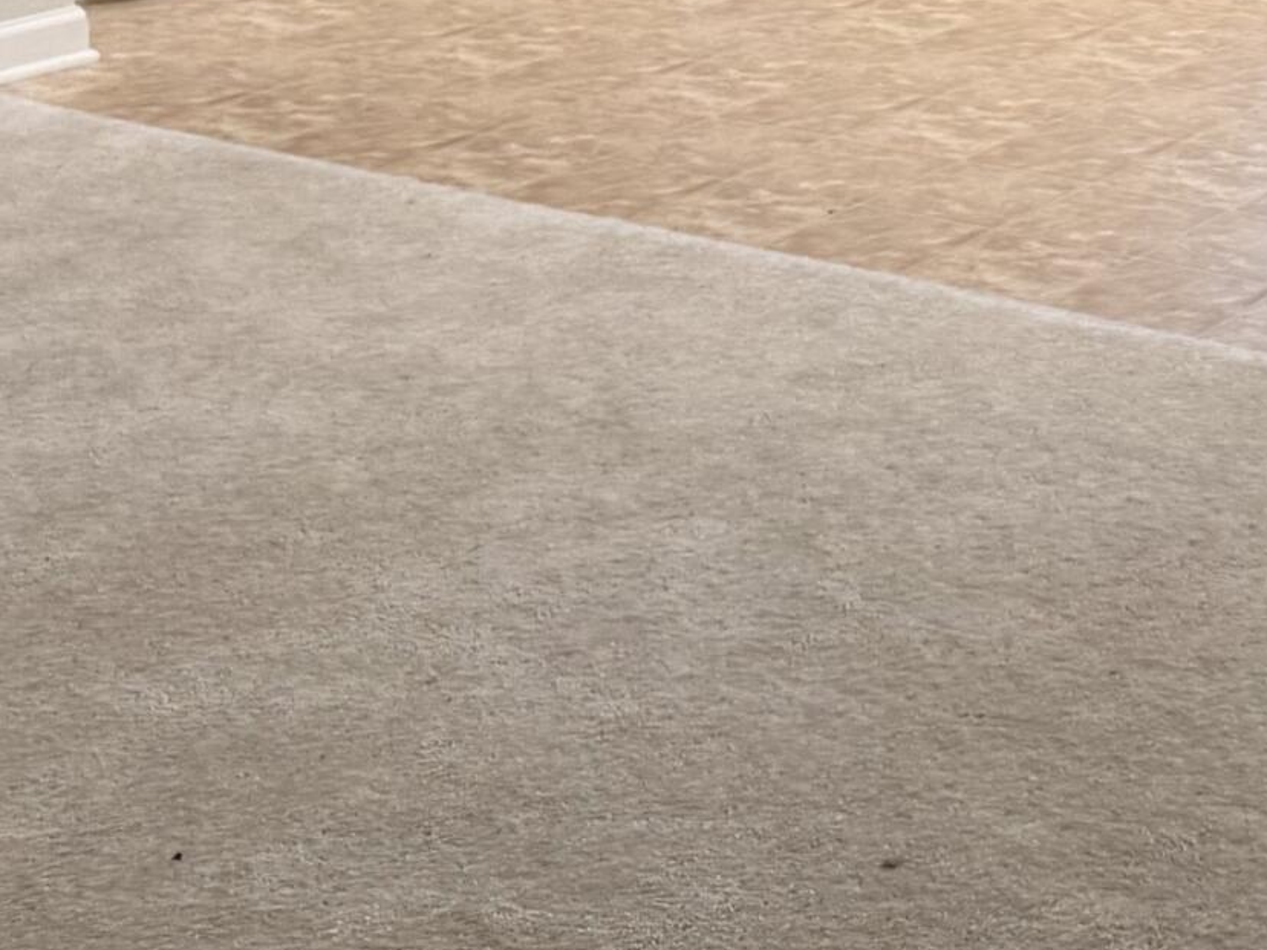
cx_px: 1561
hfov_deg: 20.8
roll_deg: -1.0
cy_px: -500
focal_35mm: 87
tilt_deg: -6.3
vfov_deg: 15.6
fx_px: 3184
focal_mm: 6.76
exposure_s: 1/120
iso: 200
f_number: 1.78
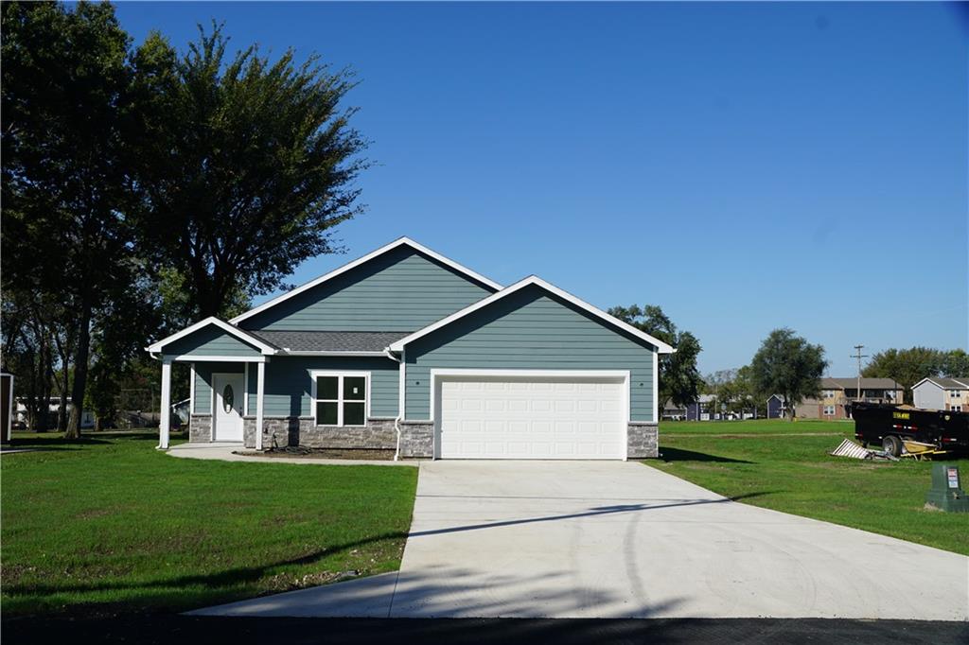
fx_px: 888
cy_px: 322
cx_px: 484
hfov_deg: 57.2
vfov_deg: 39.9
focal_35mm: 33
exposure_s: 1/250
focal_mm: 22
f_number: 10
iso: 100
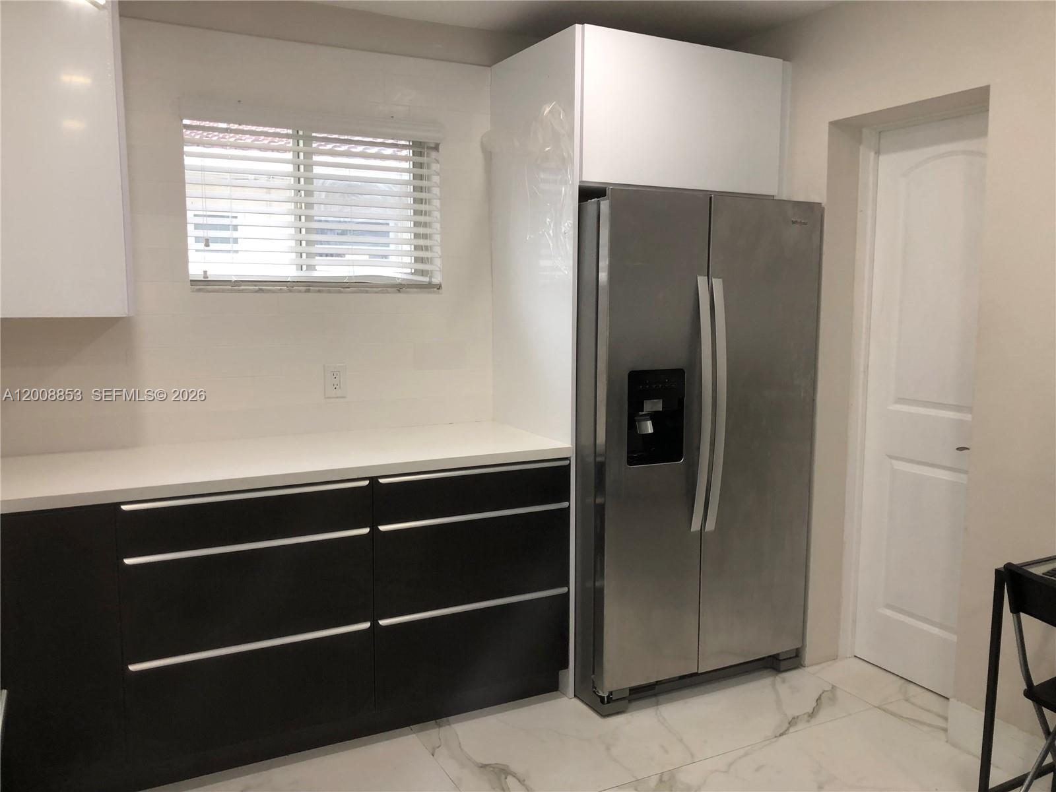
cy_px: 396
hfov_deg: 63.4
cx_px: 528
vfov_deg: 49.7
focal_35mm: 28
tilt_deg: -8.4
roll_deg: -0.3
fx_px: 854
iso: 25
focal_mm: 3.99
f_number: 1.8
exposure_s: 1/40
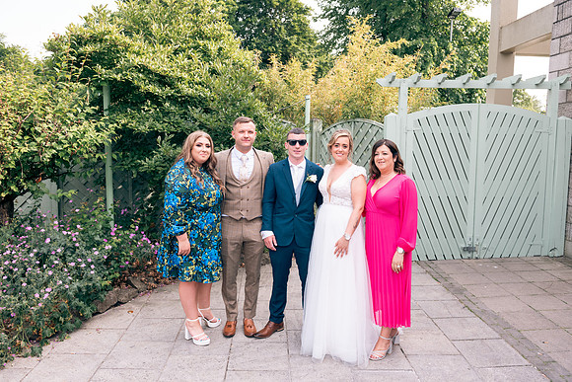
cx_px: 286
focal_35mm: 29
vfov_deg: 45.0
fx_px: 461
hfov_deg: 63.6
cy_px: 191
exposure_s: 1/160
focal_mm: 29
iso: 160
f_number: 6.3
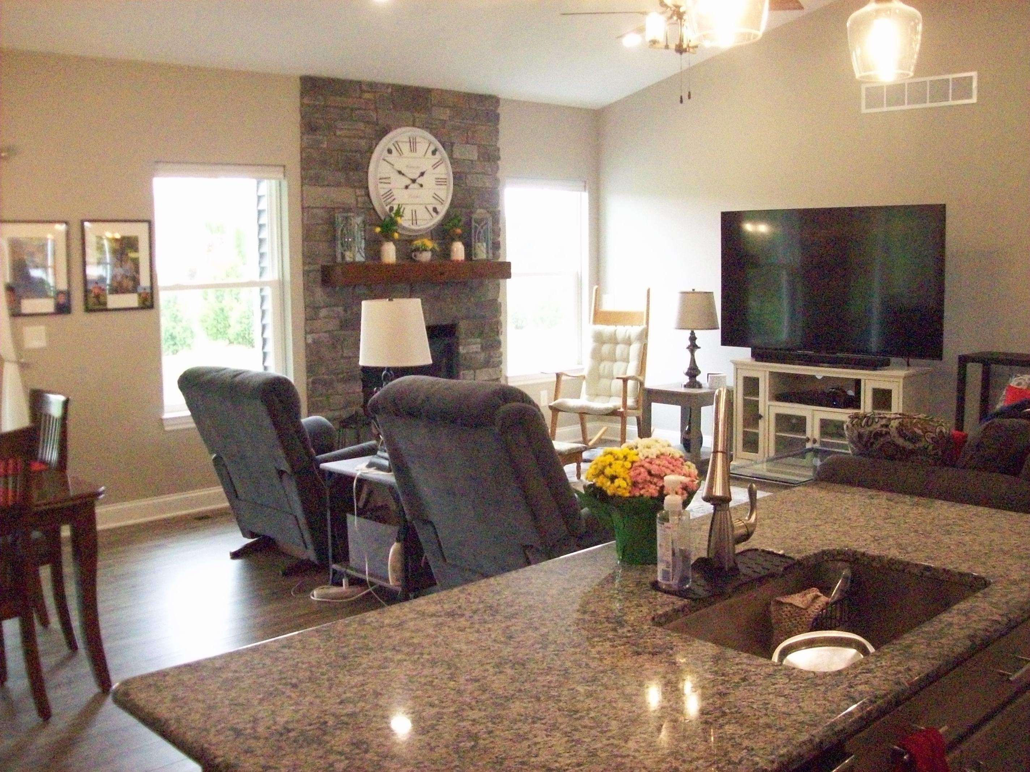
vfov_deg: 39.6
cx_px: 515
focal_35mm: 36
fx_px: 1071
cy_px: 386
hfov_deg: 51.4
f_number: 2.7
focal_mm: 6
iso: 800
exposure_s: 1/128
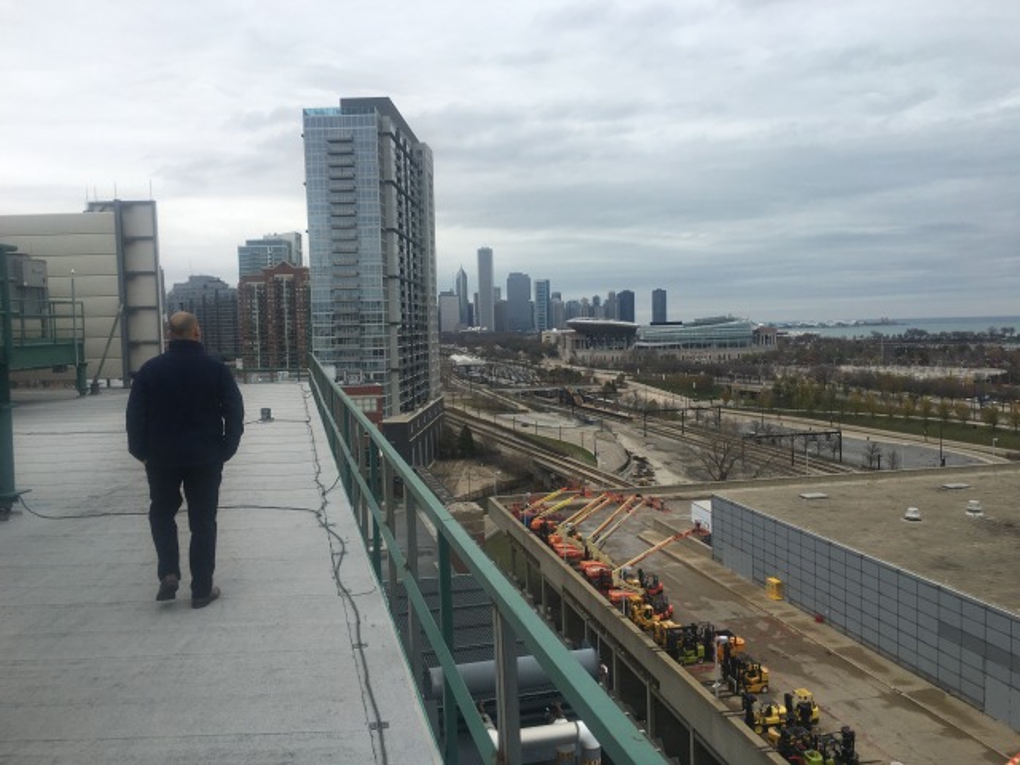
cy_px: 382
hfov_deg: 61.7
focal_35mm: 29
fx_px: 855
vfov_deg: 48.2
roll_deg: +2.2
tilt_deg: -3.0
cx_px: 510
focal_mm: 4.15
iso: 25
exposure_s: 1/549
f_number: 2.2
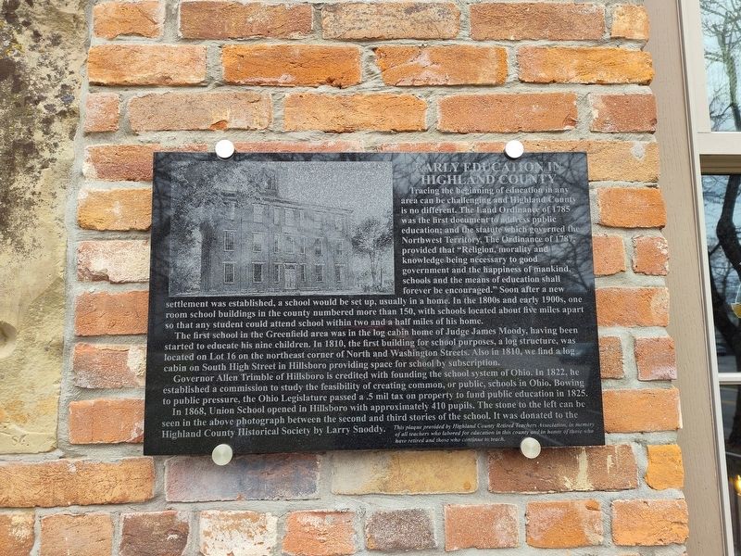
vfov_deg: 58.9
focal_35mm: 23
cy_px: 278
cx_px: 370
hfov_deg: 73.9
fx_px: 492
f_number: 1.8
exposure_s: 1/200
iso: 133
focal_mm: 5.56
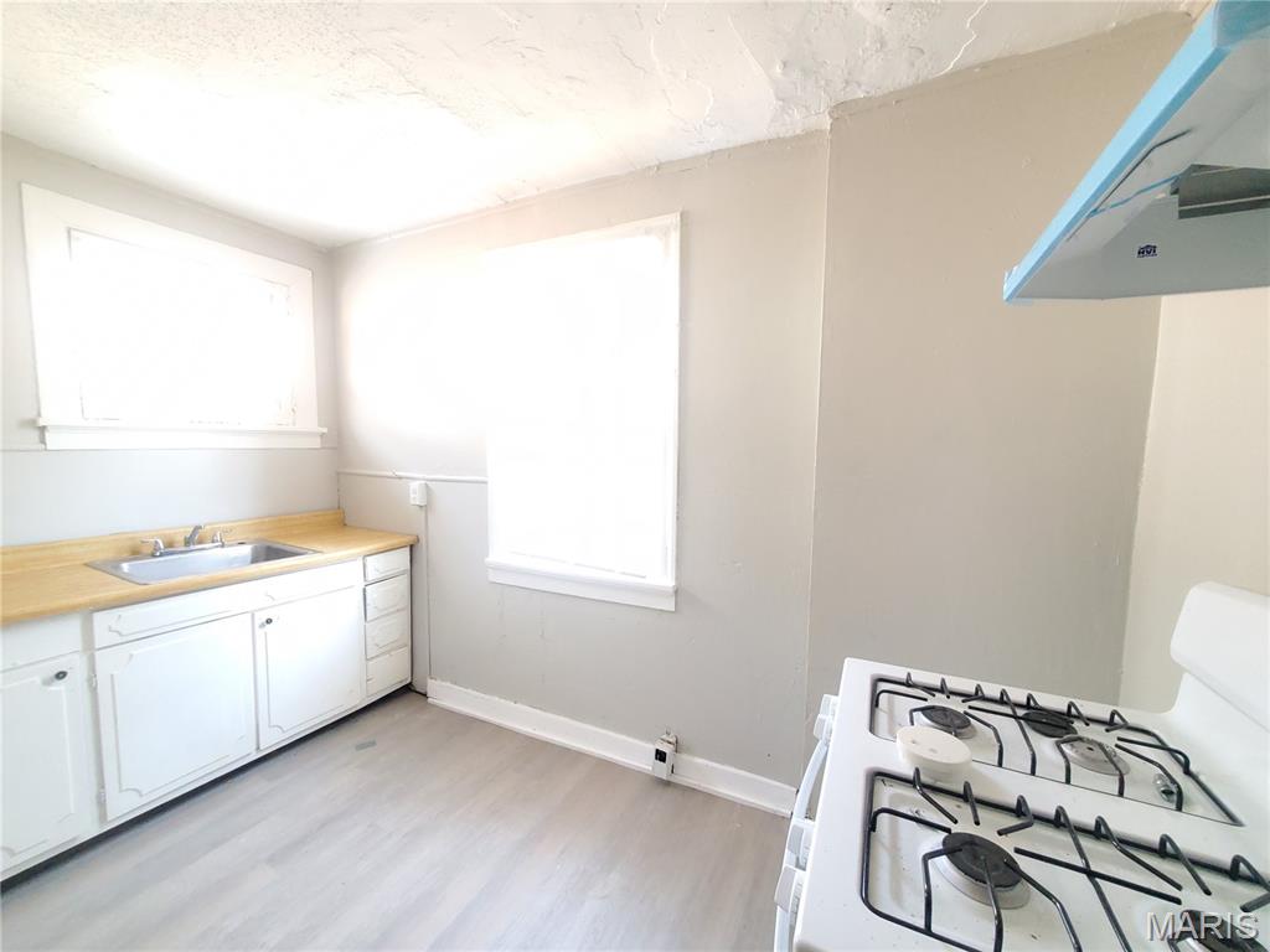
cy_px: 476
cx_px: 635
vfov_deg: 89.9
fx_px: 477
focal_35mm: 13
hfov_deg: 106.2
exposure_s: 1/30
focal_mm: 1.8
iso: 800
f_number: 2.2
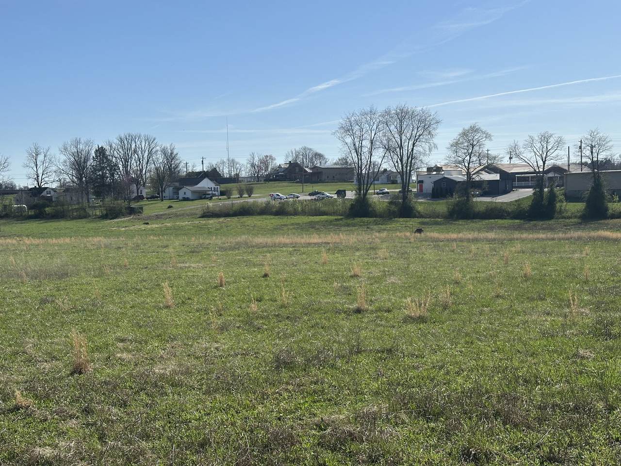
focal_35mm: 48
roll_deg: +1.3
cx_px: 310
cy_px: 233
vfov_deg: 30.3
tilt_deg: -2.5
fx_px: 861
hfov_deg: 39.7
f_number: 1.78
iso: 64
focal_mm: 6.86
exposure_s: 1/6623
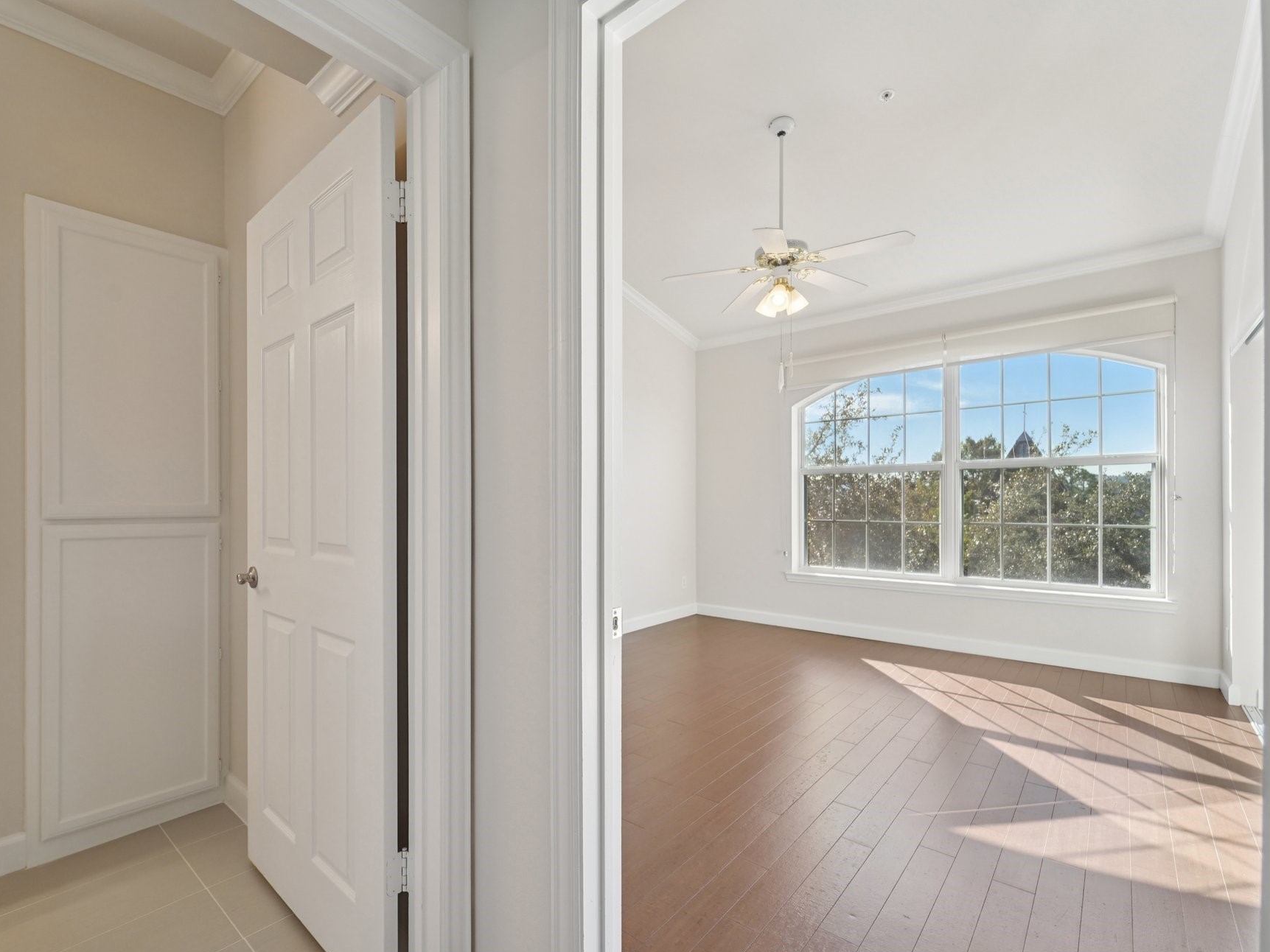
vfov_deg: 78.0
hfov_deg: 93.8
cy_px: 502
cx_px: 540
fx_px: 587
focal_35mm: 16
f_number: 8
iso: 500
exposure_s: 1/80
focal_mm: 14
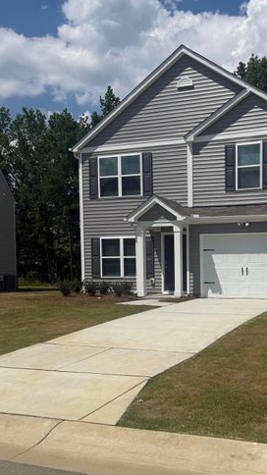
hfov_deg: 31.5
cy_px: 298
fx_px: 453
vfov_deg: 54.7
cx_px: 232
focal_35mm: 36
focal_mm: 6.76
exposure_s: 1/11905
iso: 80
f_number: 1.78
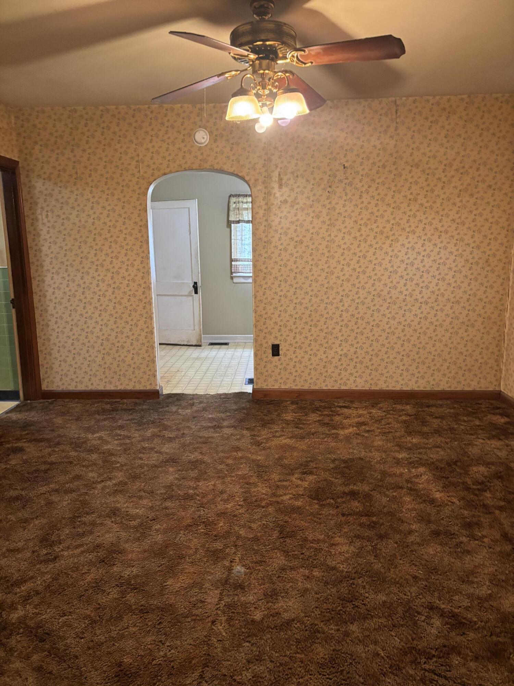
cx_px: 257
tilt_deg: -11.5
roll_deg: +1.4
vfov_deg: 67.3
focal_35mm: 26
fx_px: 515
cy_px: 343
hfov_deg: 53.1
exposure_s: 1/40
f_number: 1.6
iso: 500
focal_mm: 5.96
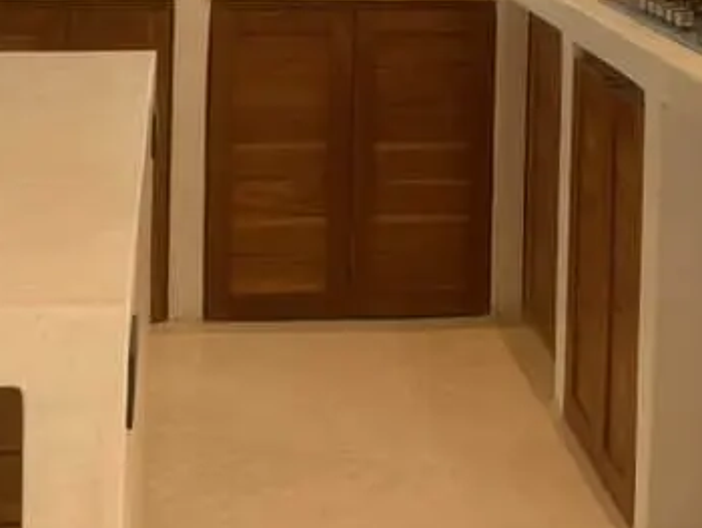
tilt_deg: -2.9
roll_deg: -1.0
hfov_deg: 25.6
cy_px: -102
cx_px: 373
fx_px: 1542
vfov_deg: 18.4
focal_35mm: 76
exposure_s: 1/121
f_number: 1.8
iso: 50
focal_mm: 4.25
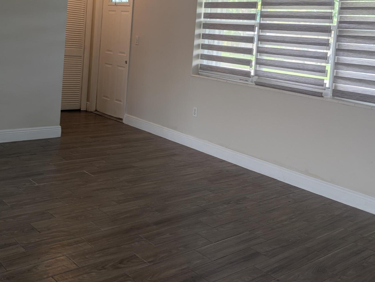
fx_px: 445
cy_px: 69
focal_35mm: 41
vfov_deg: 34.4
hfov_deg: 45.5
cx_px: 226
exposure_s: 1/202
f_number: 1.68
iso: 20
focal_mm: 6.9
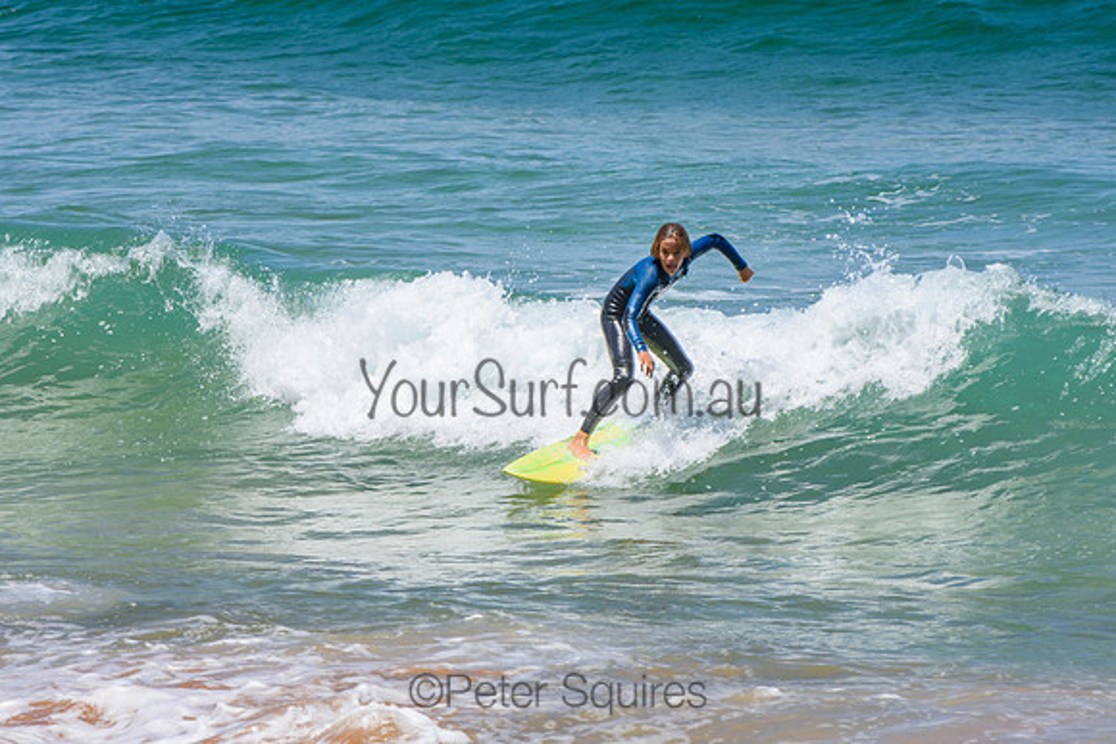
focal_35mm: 300
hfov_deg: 6.9
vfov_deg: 4.6
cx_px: 558
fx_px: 9302
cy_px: 372
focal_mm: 200
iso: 280
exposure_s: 1/2000
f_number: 5.6
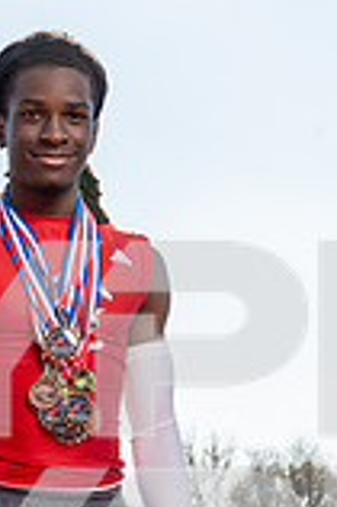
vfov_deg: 19.5
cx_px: 64
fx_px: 1407
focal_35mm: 100
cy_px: 568
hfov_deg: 13.6
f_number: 9
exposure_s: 1/200
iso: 125
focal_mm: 35
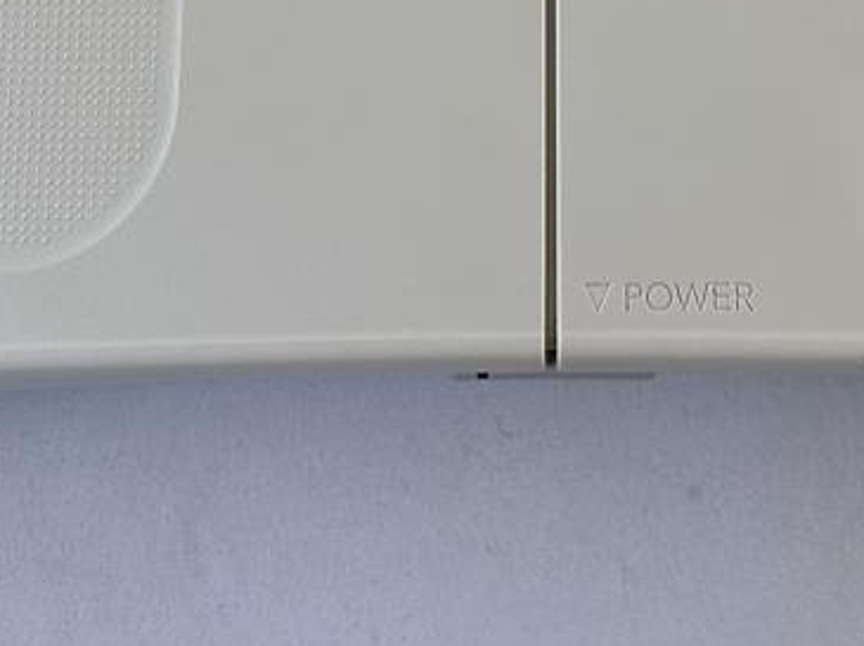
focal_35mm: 79
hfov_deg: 24.6
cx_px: 573
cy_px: -400
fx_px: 1970
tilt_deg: -77.1
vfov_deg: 16.5
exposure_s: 1/444
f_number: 1.78
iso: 80
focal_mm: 6.86
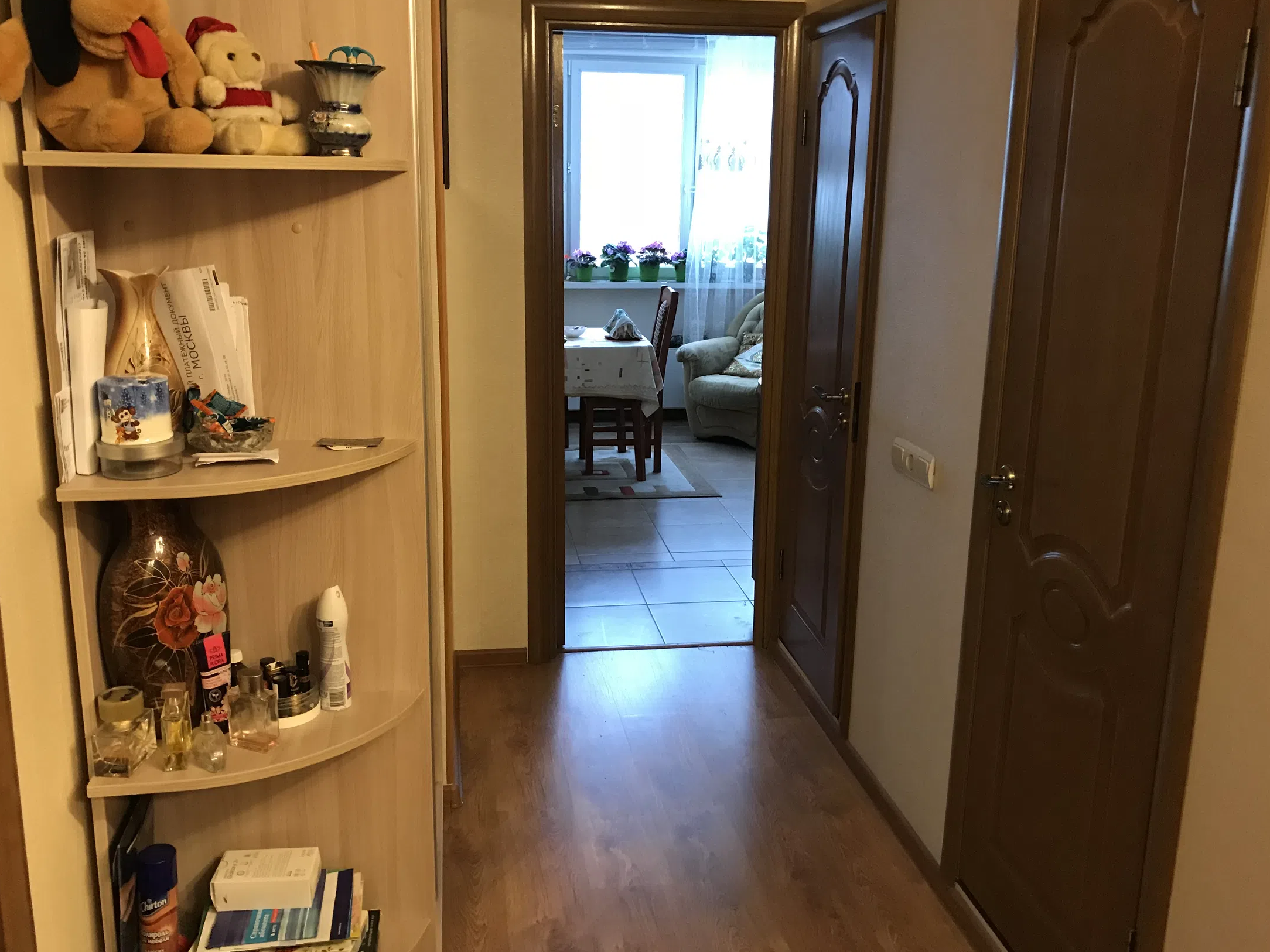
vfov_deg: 45.4
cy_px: 453
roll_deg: -0.4
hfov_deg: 58.3
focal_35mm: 31
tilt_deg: -10.2
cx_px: 611
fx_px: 1137
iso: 100
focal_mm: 3.99
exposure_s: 1/17
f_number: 1.8
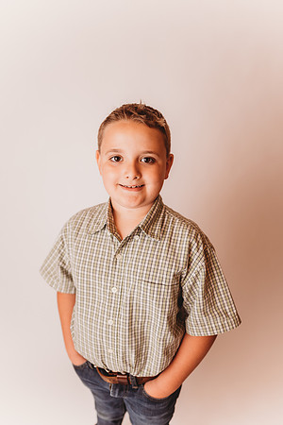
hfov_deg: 53.1
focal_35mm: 24
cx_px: 142
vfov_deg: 73.7
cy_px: 212
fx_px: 283
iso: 100
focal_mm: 24
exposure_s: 1/160
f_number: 2.2
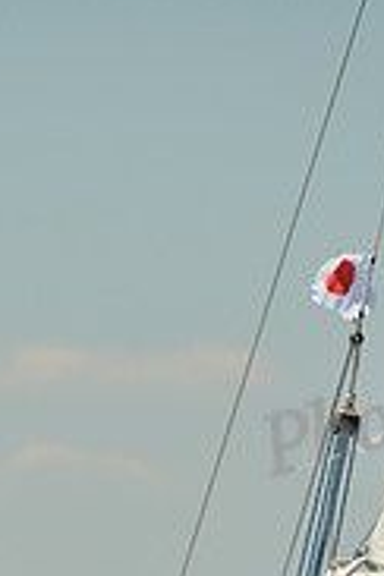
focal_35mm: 762
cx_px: 102
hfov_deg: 1.8
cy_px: 894
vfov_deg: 2.7
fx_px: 12191
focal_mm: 240
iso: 200
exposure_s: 1/1250
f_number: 6.3
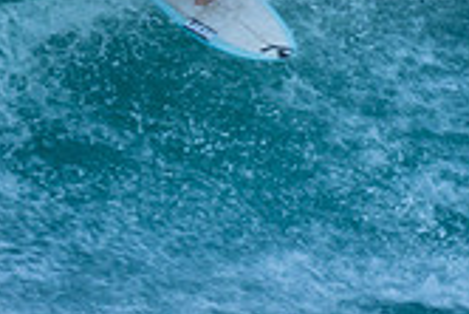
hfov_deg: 0.8
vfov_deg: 0.5
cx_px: 246
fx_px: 34149
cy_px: -103
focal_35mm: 2619
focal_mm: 500
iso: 220
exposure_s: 1/250
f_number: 5.6
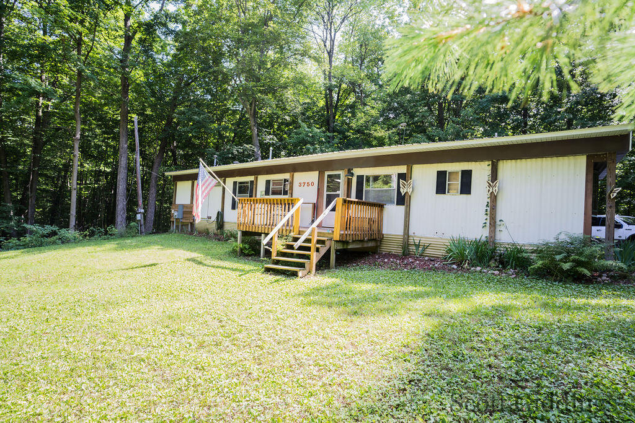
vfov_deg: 70.5
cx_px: 318
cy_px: 212
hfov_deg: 93.3
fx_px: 300
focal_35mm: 17
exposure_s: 1/160
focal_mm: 17
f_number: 4
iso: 320
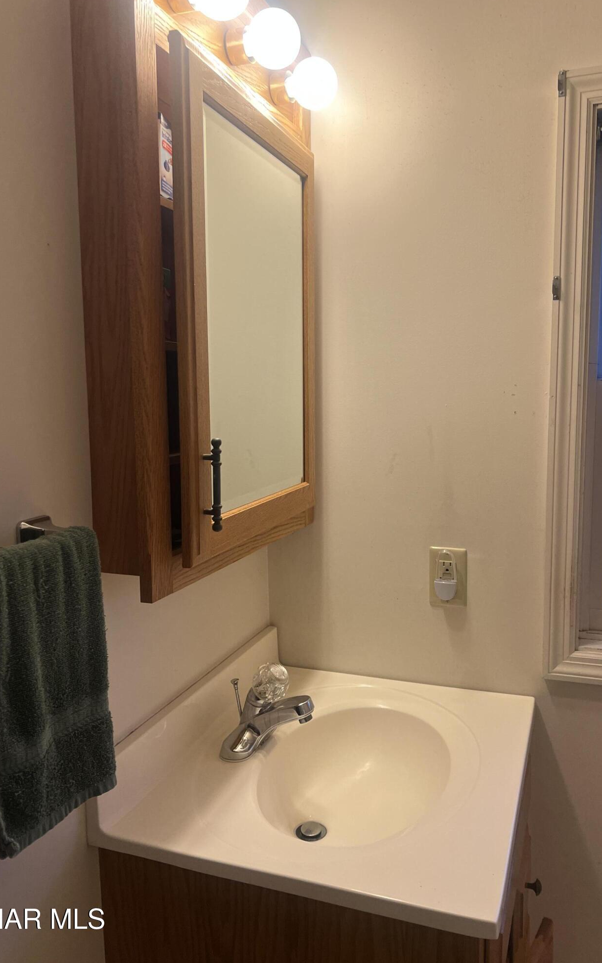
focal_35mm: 28
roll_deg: +0.1
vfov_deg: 66.5
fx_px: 735
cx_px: 330
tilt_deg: -3.0
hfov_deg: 44.5
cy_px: 475
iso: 100
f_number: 1.5
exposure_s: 1/120
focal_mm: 5.7
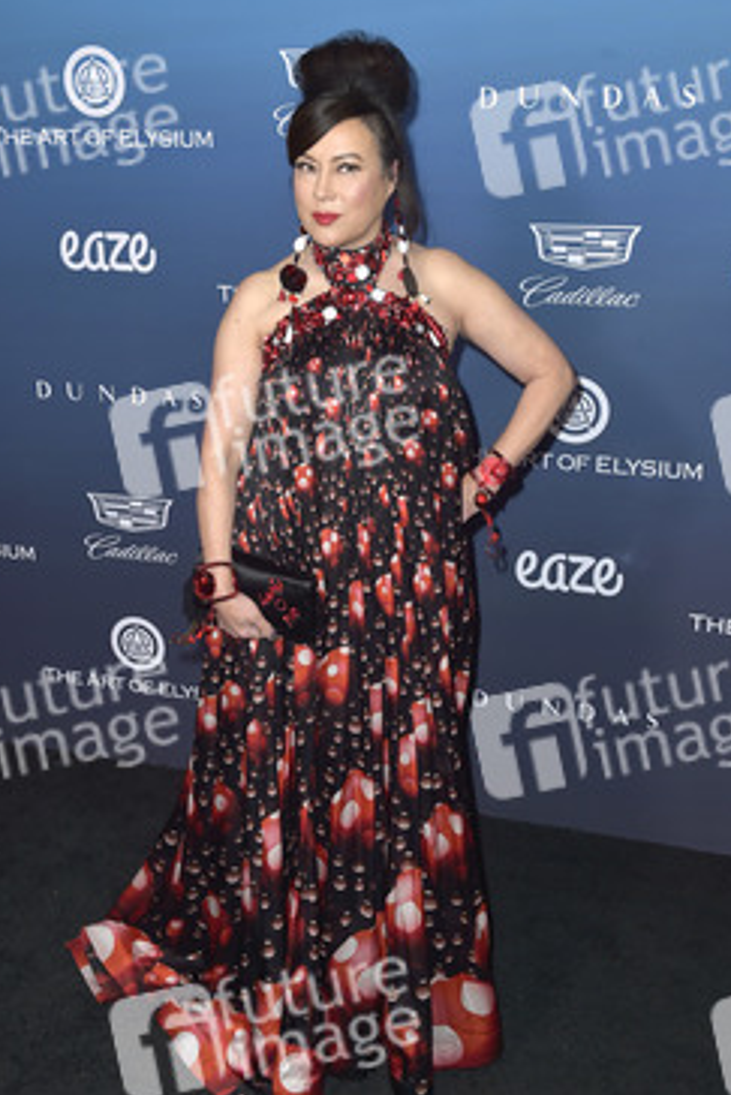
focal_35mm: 44
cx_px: 353
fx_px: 1339
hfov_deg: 30.5
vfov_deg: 44.5
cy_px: 578
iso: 250
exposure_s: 1/250
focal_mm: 40
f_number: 5.6
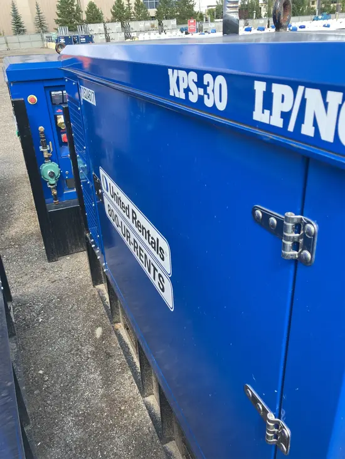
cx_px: 172
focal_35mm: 28
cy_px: 230
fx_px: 372
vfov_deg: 63.4
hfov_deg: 49.8
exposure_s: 1/154
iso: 25
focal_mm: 3.99
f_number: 1.8
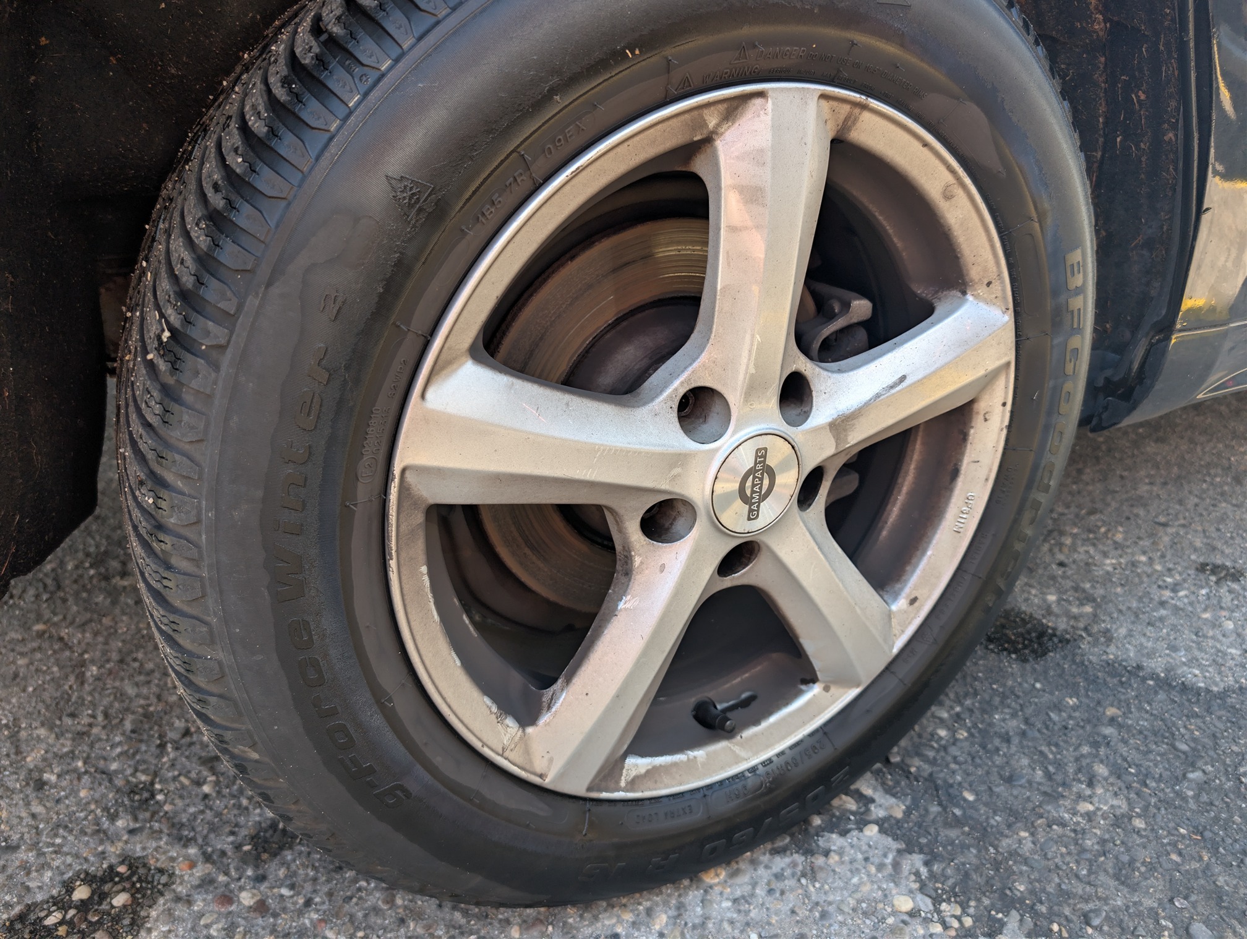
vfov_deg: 56.9
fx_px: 866
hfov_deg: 71.5
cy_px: 470
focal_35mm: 24
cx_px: 624
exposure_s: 1/290
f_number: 1.68
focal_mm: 6.9
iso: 59
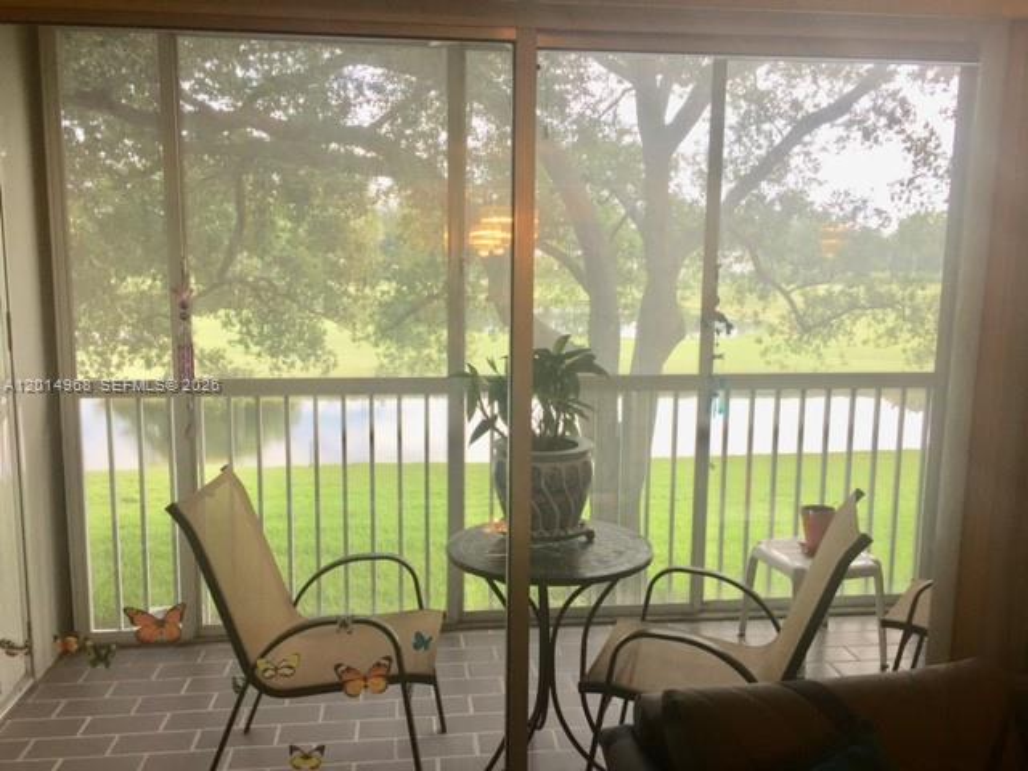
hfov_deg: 61.7
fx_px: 861
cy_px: 386
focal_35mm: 29
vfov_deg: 48.2
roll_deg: -1.2
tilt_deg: -8.0
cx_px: 514
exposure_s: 1/120
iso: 40
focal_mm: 4.15
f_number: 2.2
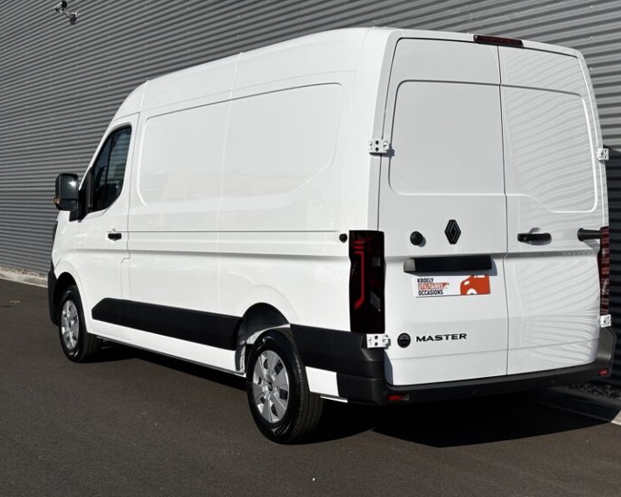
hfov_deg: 34.1
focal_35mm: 55
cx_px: 332
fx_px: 1011
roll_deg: -0.3
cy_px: 252
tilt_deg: -3.5
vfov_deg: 27.6
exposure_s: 1/7692
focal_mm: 5.96
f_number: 1.6
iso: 32
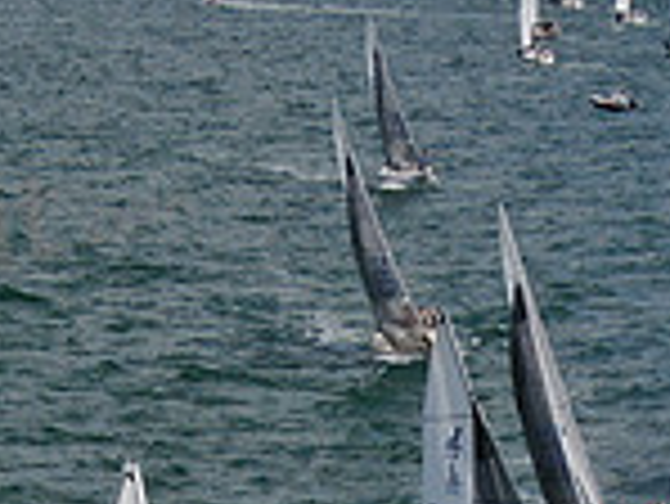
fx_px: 3622
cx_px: 463
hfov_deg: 10.6
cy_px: 934
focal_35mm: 187
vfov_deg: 7.7
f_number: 3.8
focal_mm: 8.6
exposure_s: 1/1250
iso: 100
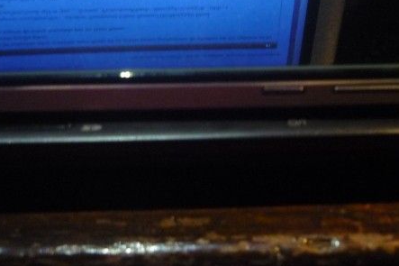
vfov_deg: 21.7
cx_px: 208
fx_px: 687
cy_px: 71
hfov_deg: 32.4
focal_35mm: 62
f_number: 2.8
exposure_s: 1/8
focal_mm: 5.5
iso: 400
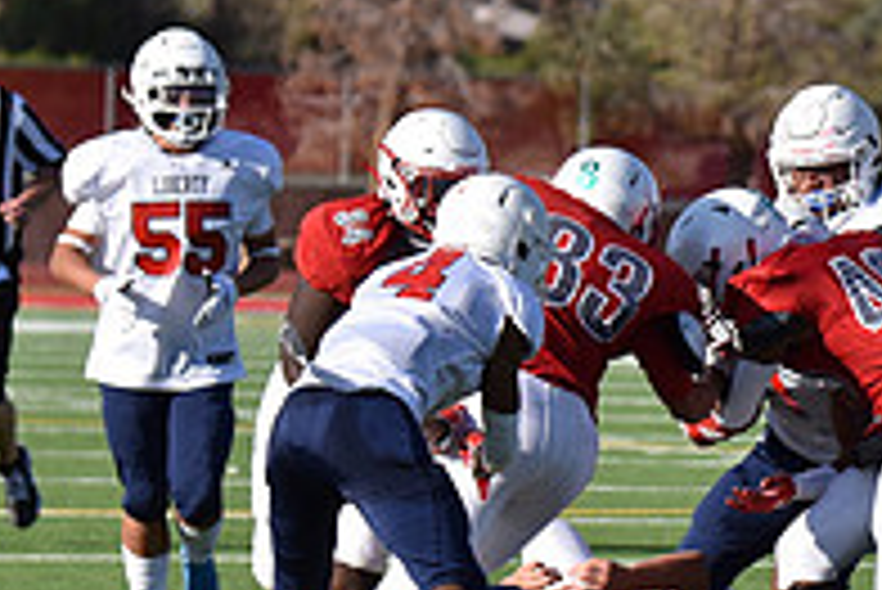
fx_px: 13779
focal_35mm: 562
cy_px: 376
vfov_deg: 2.5
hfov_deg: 3.7
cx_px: 765
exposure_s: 1/4000
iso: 640
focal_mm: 190
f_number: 5.6
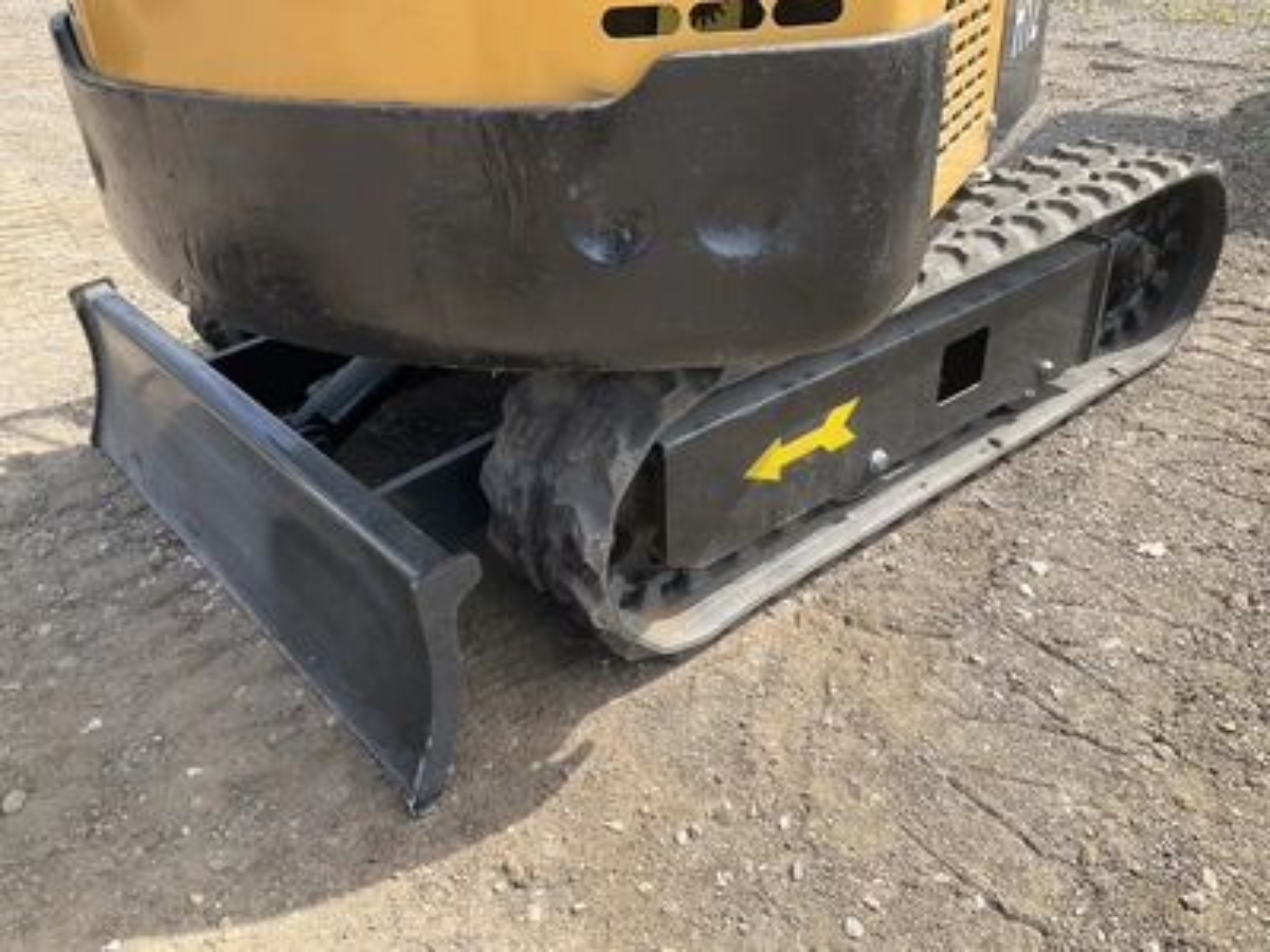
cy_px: 476
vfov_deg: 48.2
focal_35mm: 29
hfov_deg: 61.7
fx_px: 1064
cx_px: 635
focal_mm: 3
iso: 25
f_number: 1.8
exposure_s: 1/519
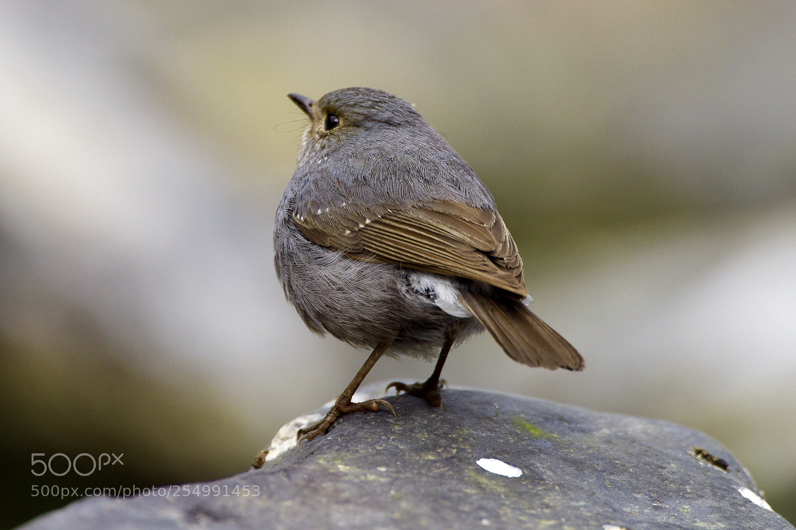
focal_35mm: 850
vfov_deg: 1.6
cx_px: 398
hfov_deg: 2.4
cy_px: 265
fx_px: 18789
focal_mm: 850
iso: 280
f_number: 5.6
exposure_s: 1/640
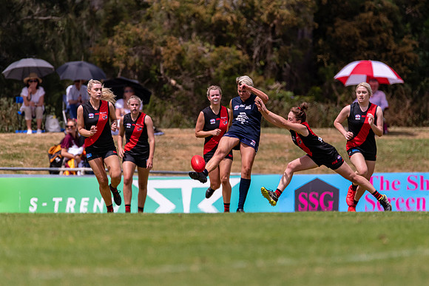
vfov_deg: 2.0
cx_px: 241
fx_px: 8046
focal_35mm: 675
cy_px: 161
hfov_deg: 3.1
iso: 800
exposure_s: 1/5000
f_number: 6.3
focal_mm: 600
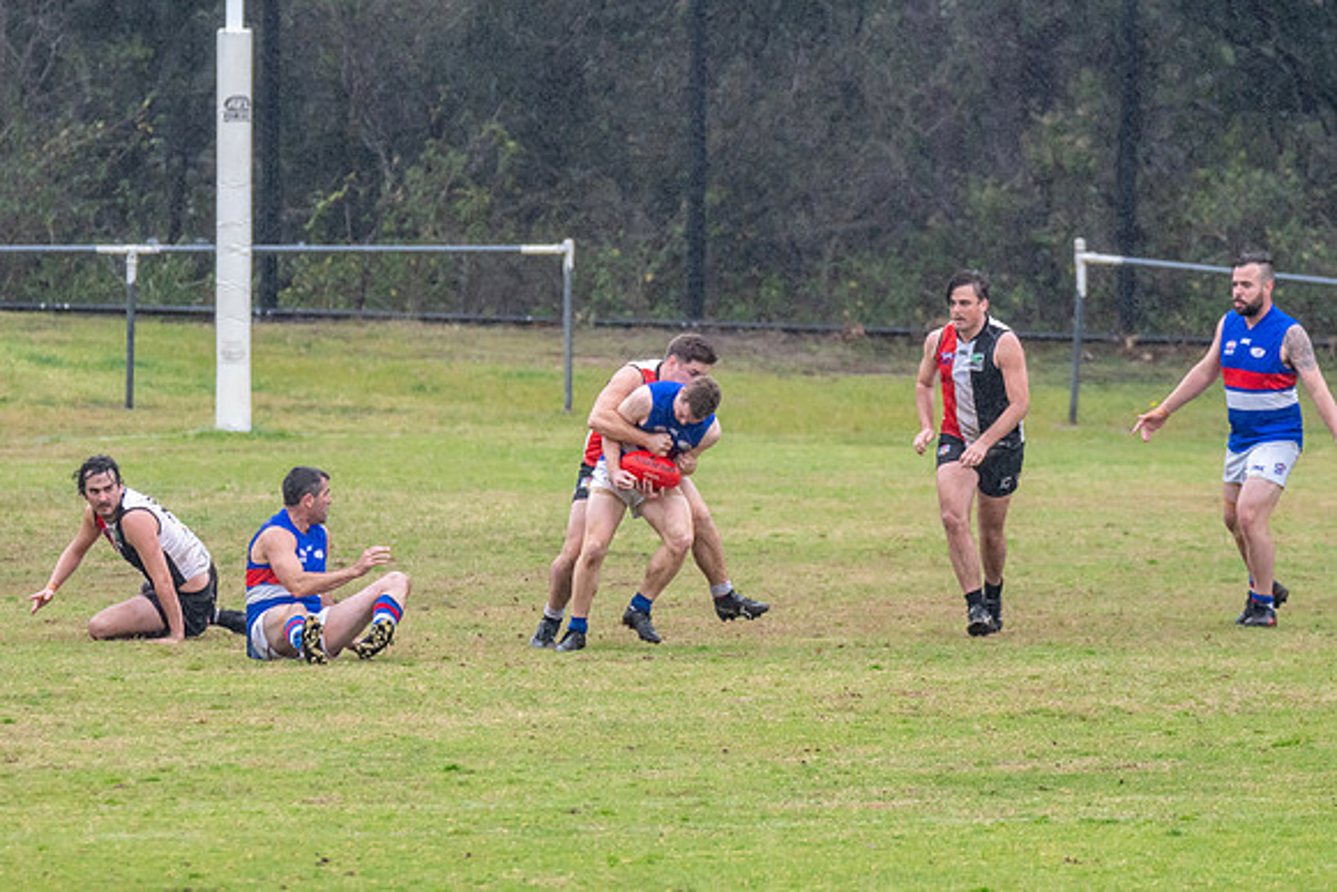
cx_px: 636
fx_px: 23597
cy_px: 468
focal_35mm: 635
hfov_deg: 3.2
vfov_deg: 2.2
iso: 1250
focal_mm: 400
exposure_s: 1/2500
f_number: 7.1
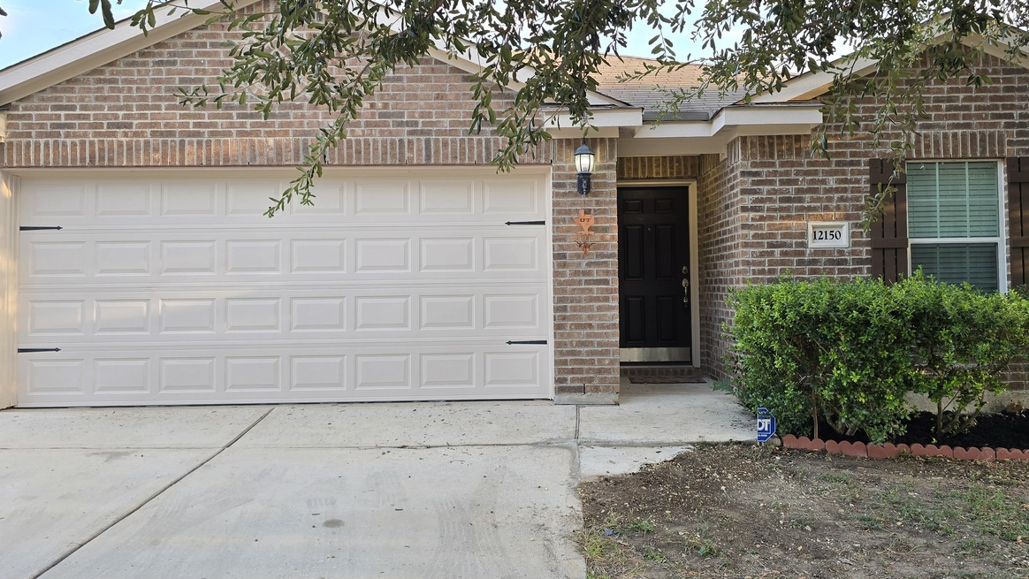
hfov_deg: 62.6
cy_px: 255
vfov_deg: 37.7
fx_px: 846
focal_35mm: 31
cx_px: 537
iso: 25
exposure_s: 1/120
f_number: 1.7
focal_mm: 6.3
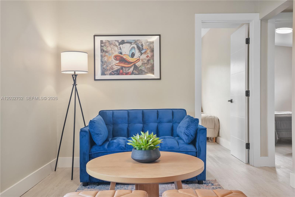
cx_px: 148
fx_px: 279
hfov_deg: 55.8
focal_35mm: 34
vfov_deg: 38.9
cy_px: 98
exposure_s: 1/20
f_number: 8
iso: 640
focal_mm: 34
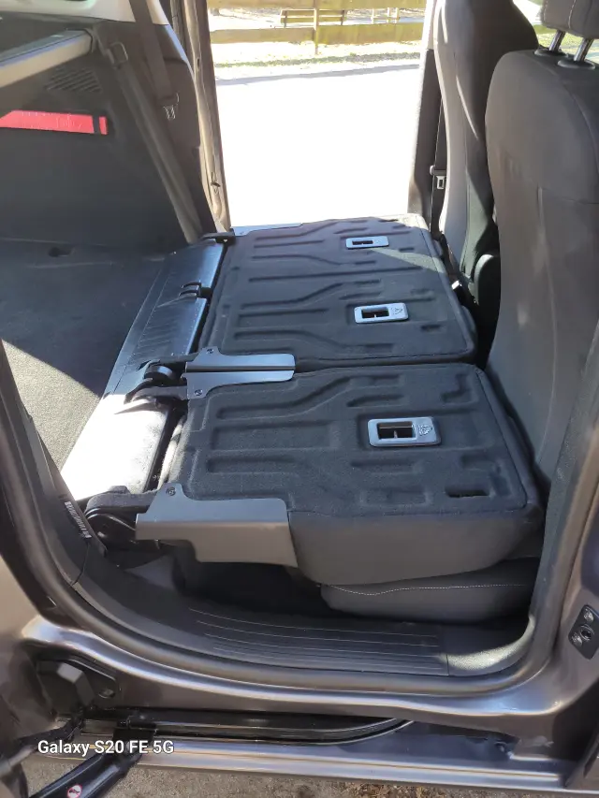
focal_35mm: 26
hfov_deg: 53.1
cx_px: 300
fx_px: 600
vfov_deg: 67.3
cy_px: 399
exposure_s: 1/100
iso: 50
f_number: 1.8
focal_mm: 5.4
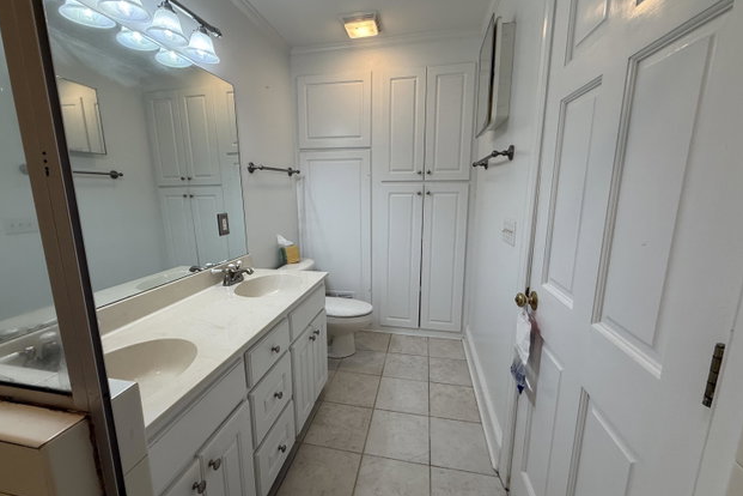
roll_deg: -0.1
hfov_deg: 100.4
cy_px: 248
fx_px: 310
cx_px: 363
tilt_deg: -10.2
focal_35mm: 15
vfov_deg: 77.3
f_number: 2.2
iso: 125
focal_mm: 2.22
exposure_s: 1/120
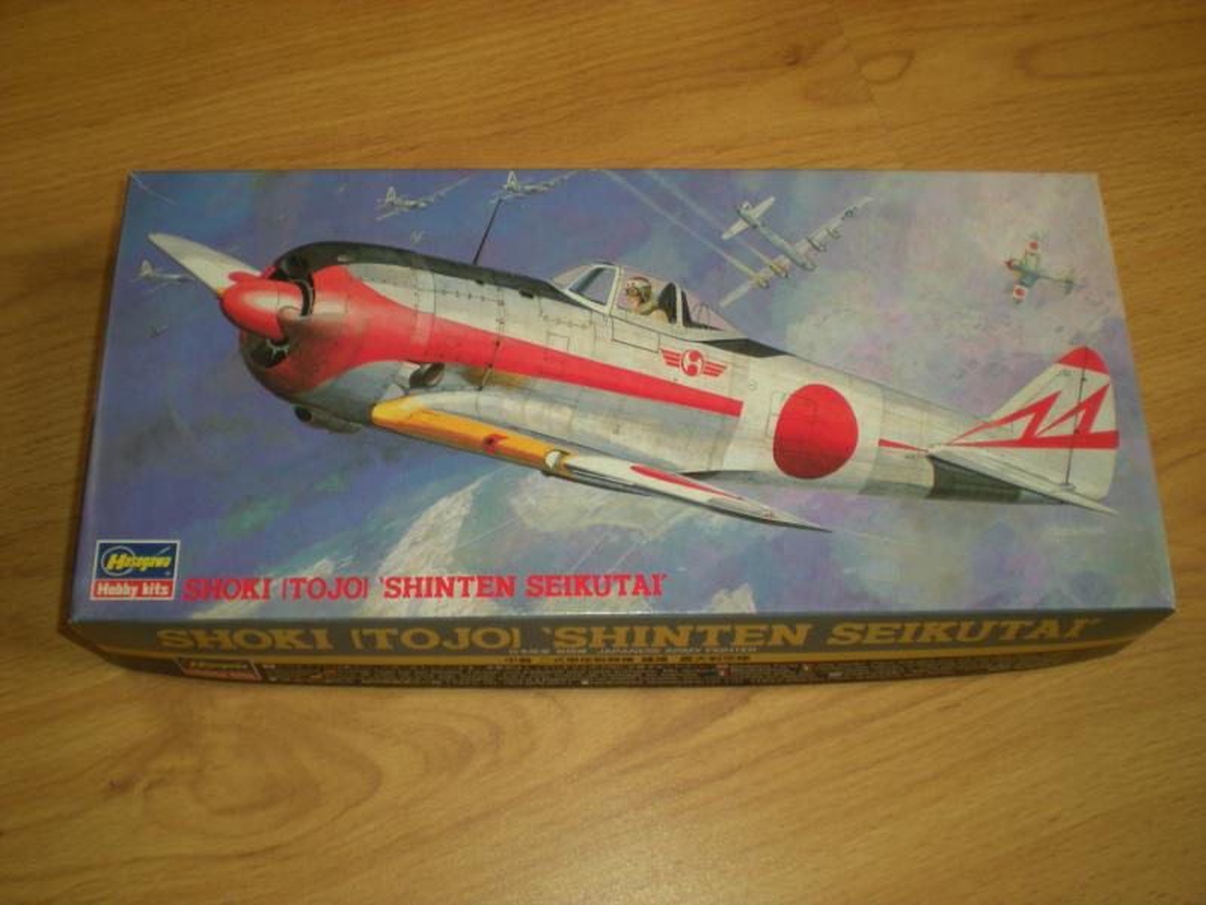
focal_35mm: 38
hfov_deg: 49.0
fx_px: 1324
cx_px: 603
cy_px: 452
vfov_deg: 37.7
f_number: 3.1
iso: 64
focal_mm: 6.3
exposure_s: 1/58.5
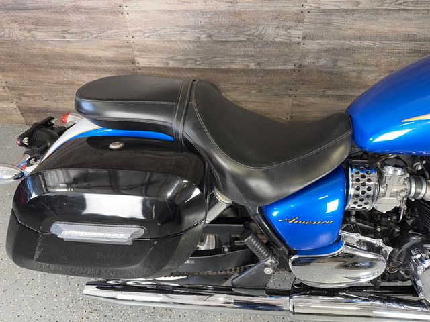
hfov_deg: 71.6
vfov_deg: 56.8
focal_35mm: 24
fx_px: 298
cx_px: 215
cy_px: 161
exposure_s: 1/15
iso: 64
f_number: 1.78
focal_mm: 6.76
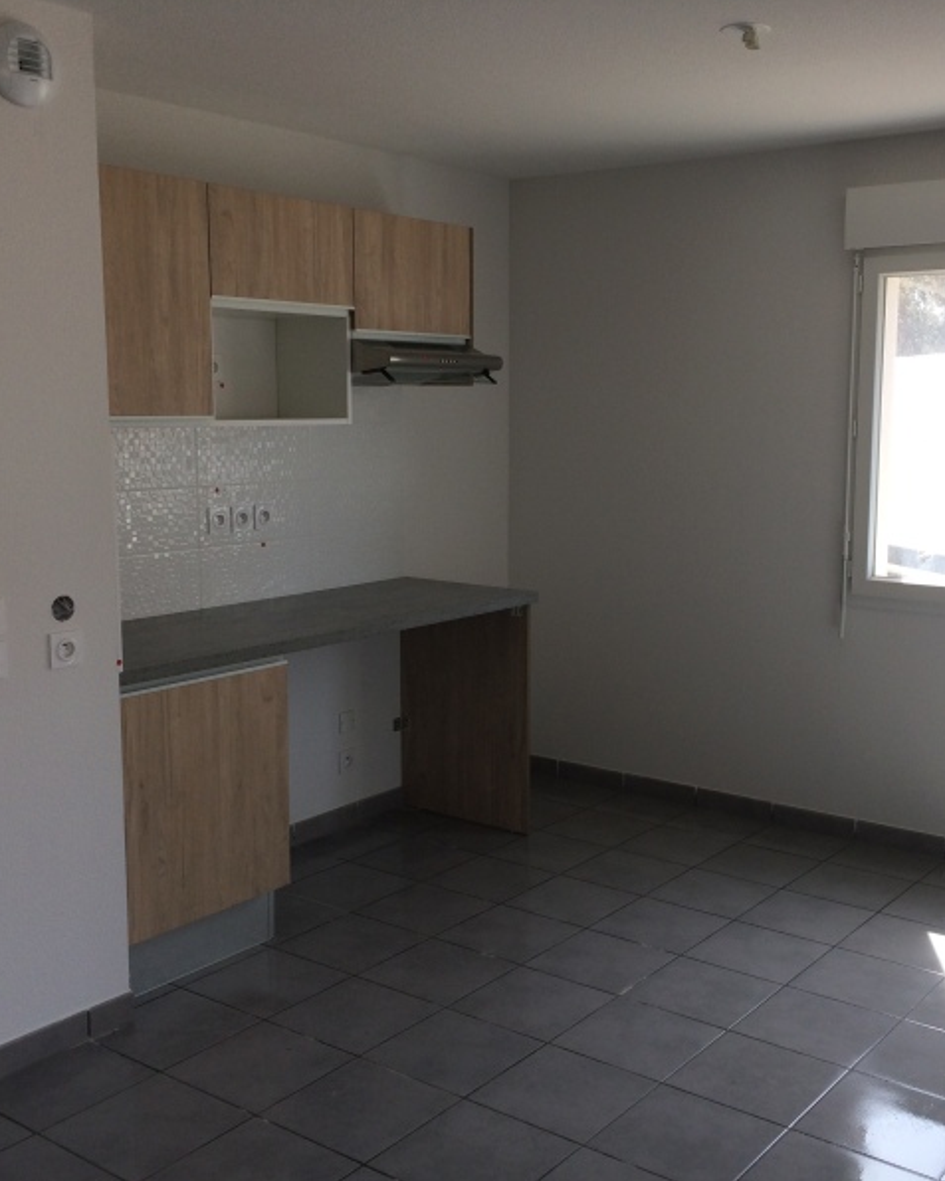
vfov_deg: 47.9
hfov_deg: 39.1
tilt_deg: -6.9
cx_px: 539
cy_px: 589
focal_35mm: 38
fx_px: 1328
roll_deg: -0.5
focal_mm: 4.15
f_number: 2.2
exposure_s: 1/184
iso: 32
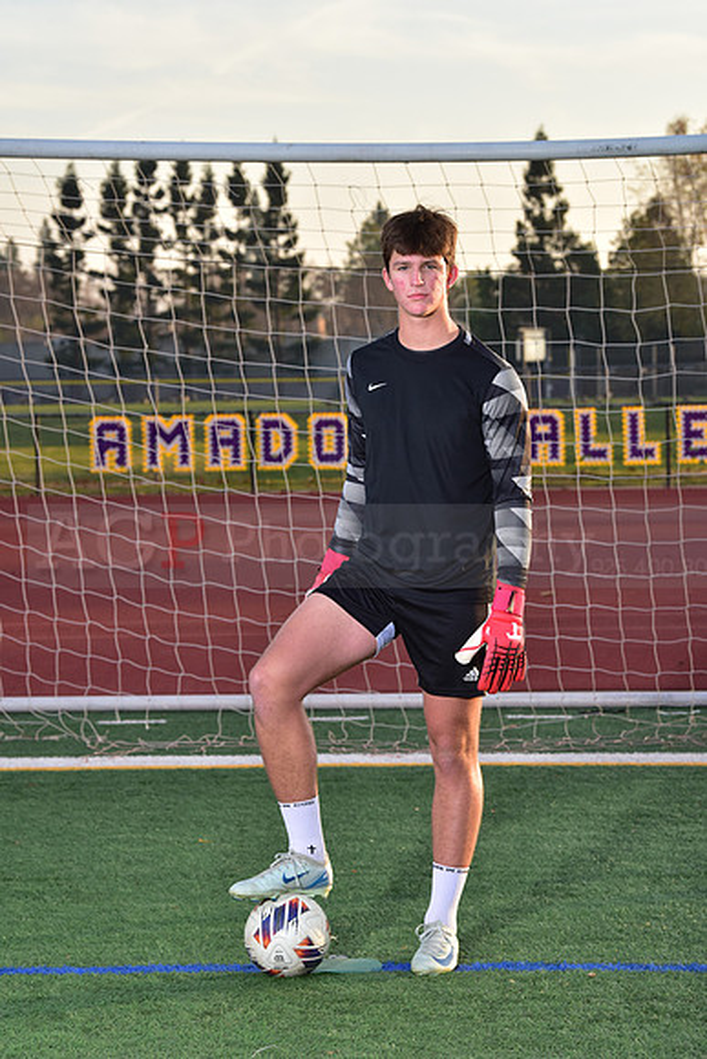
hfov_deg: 12.5
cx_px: 354
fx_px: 3238
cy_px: 530
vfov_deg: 18.6
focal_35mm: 110
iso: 400
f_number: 8
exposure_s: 1/250
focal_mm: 110
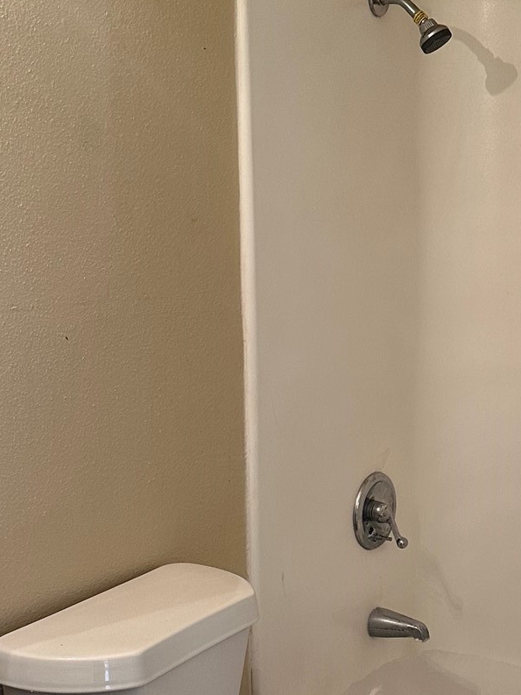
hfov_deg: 23.1
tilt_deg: -13.6
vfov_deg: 30.9
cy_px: 481
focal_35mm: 62
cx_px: 459
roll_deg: -3.2
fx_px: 1244
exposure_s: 1/60
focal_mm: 6.86
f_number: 1.78
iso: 200
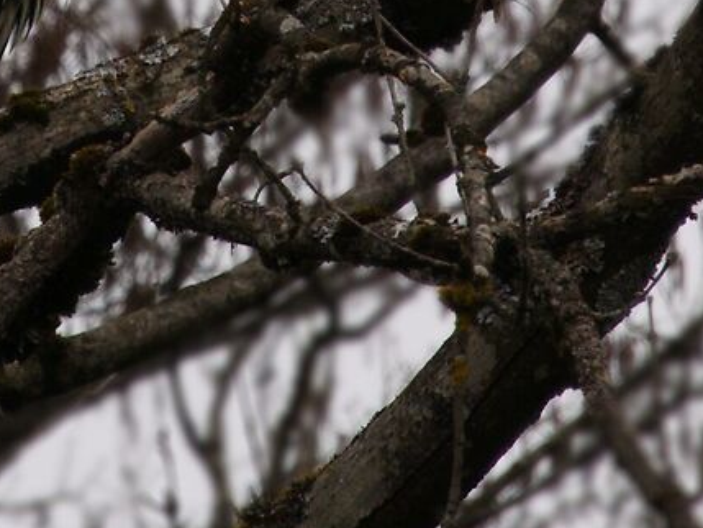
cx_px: 198
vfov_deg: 0.9
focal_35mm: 1706
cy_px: -211
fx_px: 34656
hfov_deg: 1.2
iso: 200
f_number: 5.6
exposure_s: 1/500
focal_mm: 140
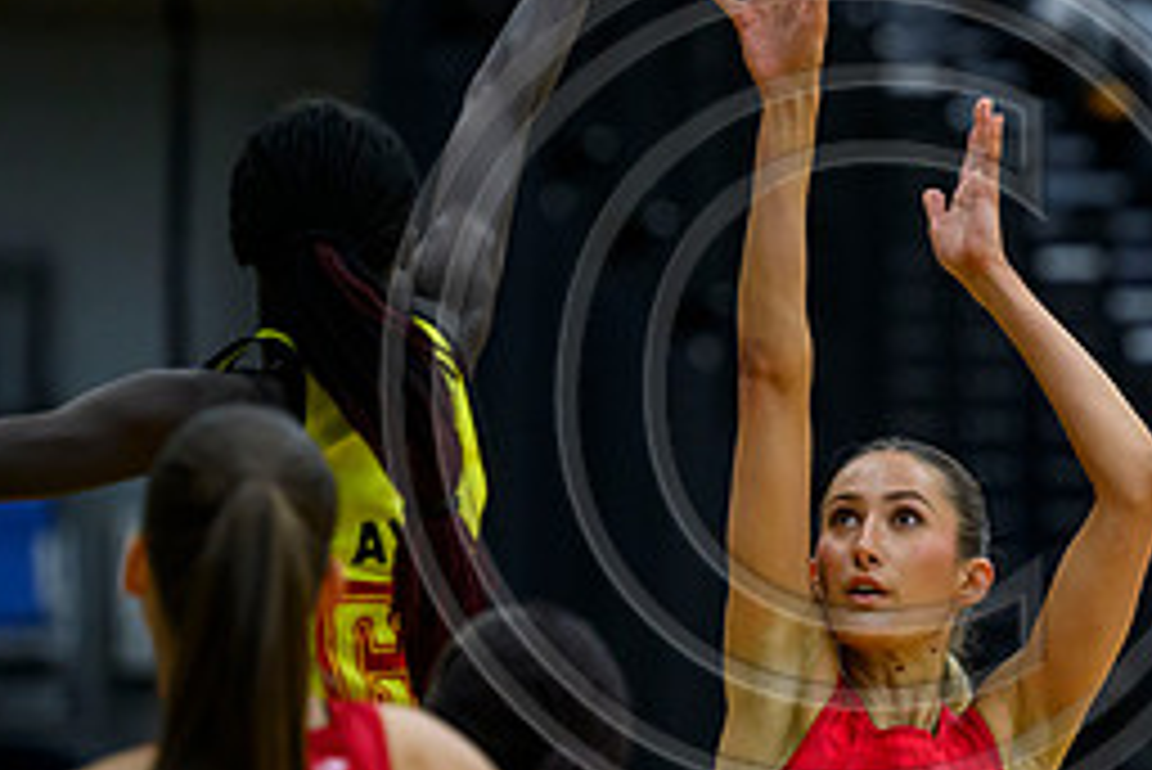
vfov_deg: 3.5
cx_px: 846
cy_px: 380
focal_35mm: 396
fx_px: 12679
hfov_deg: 5.2
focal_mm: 175
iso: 4000
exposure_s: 1/1250
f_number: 2.8
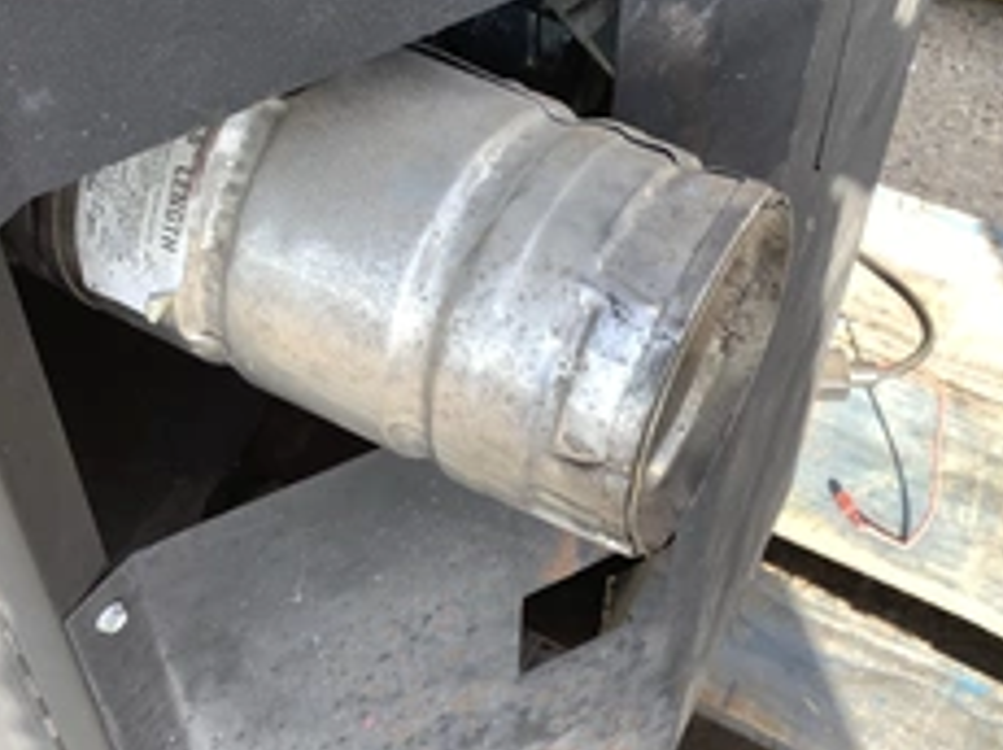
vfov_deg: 26.8
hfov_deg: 35.5
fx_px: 1563
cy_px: 257
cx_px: 432
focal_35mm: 54
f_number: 2.4
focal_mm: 3.3
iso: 25
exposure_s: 1/127
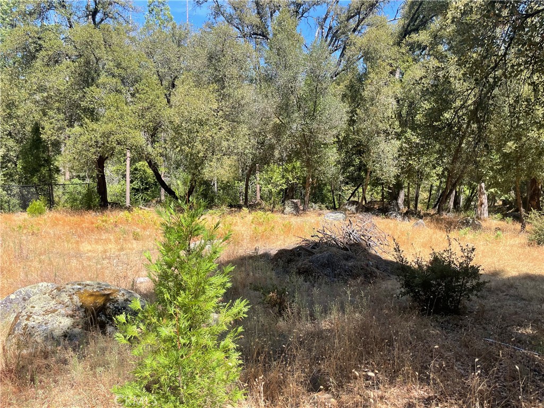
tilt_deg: -5.1
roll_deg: +0.8
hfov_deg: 67.3
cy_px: 204
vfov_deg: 53.1
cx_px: 272
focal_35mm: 26
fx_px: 409
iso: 32
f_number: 1.6
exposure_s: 1/1171
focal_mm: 4.2
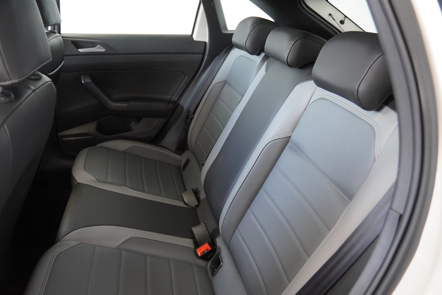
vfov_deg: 50.4
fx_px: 313
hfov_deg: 70.4
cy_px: 148
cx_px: 221
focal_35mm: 26
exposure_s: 1/160
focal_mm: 17
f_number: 2.8
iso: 2000
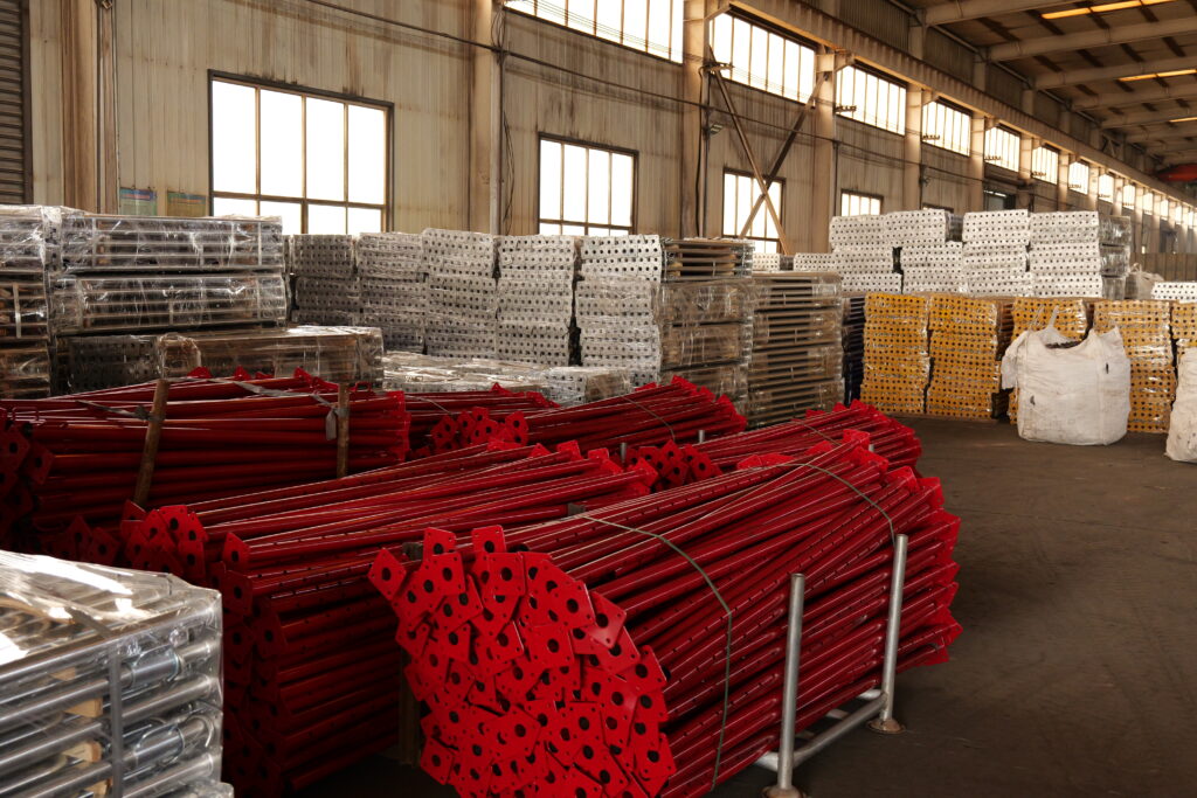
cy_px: 399
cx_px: 598
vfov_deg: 34.2
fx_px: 1297
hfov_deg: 49.5
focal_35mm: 39
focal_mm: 39
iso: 3200
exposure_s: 1/125
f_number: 5.6
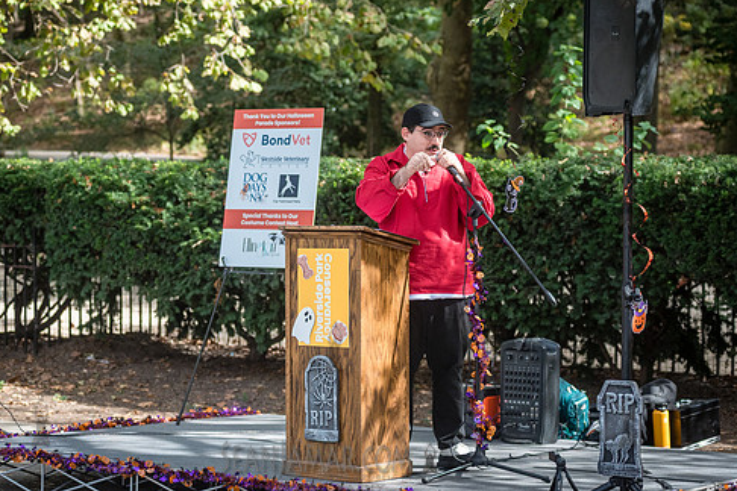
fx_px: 1965
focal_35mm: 96
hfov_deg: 21.2
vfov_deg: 14.2
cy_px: 201
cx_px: 332
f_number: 4
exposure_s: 1/1600
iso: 1000
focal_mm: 80
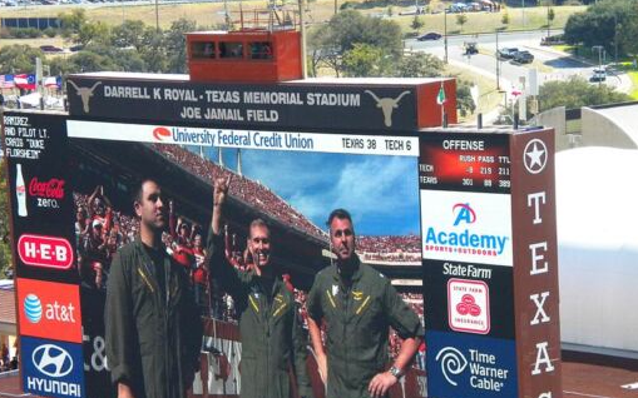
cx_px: 262
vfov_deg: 9.3
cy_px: 295
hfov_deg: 14.9
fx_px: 2434
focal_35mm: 140
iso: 306
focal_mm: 18.9
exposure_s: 1/500
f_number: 5.9
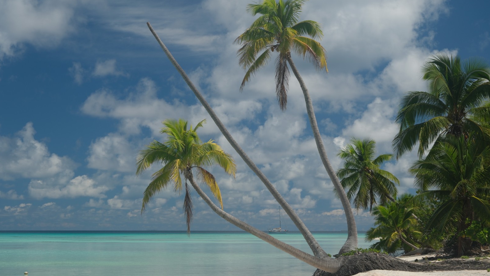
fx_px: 858
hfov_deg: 31.9
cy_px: 130
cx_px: 246
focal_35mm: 66
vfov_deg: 18.3
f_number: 5.6
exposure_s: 1/420
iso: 125
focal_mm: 41.1
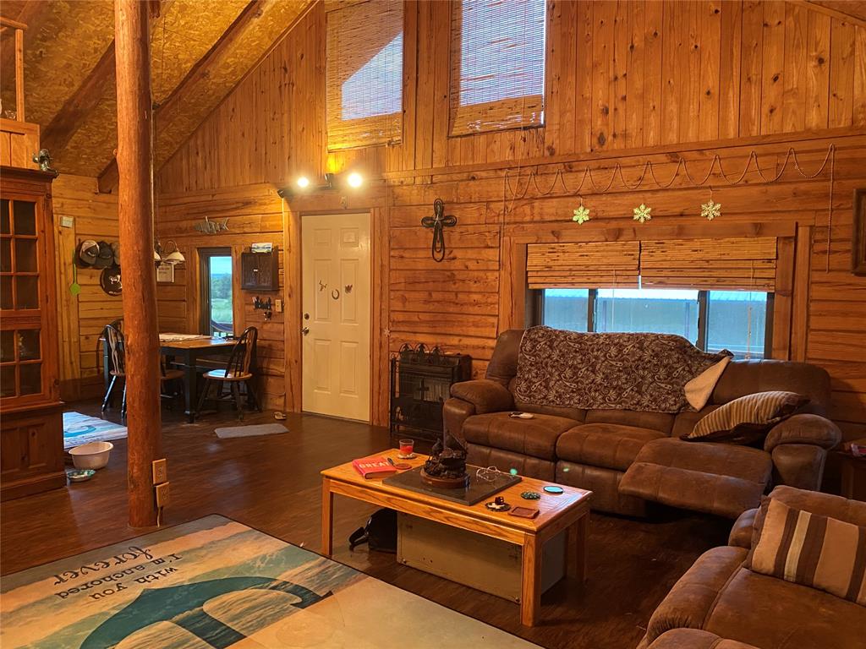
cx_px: 433
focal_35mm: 26
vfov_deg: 53.1
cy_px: 324
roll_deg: -0.8
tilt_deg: -4.5
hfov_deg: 67.3
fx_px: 650
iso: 500
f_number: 1.8
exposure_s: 1/30
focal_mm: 4.25
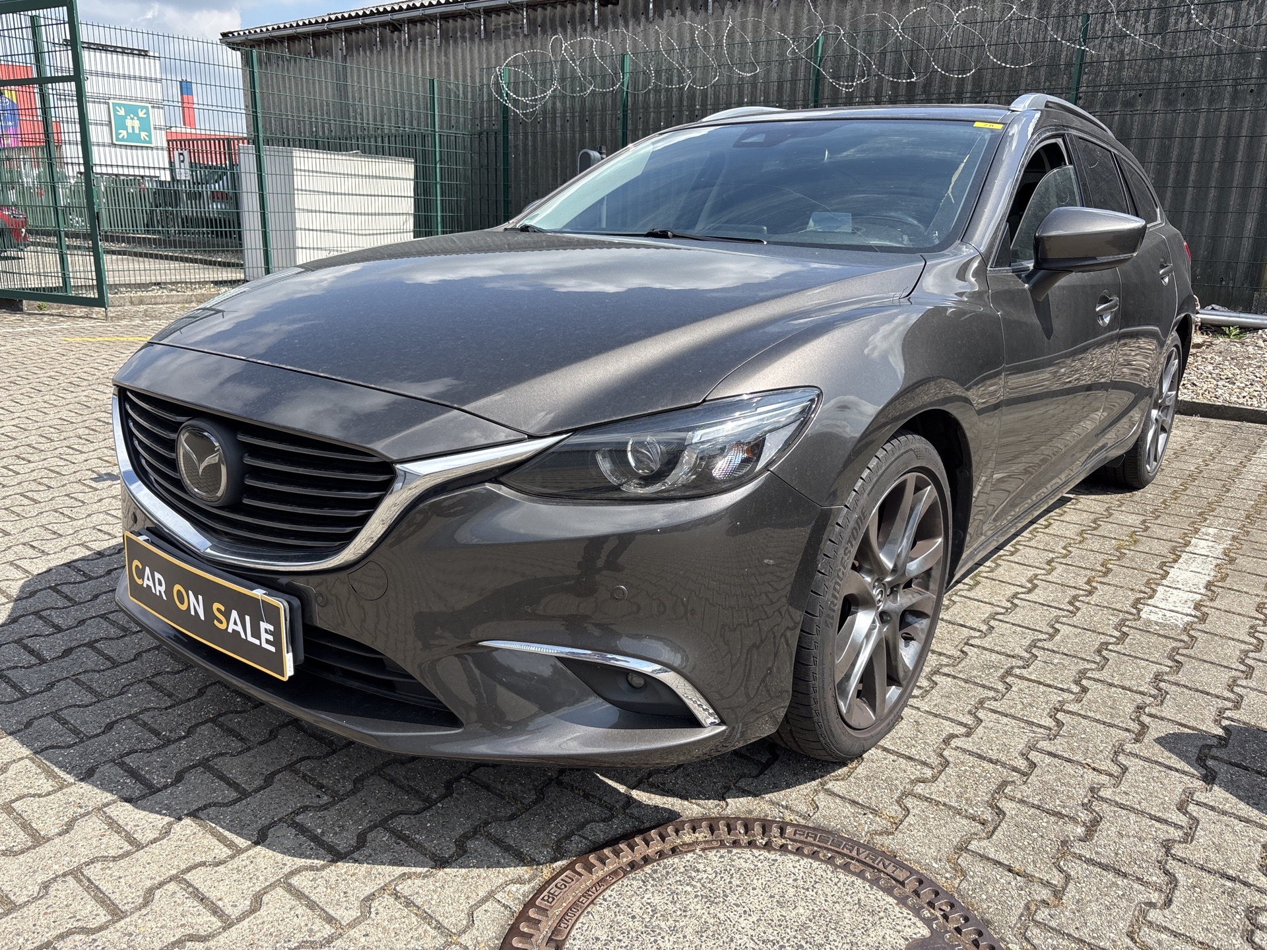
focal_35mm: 26
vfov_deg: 53.1
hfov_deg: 67.3
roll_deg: -1.1
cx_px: 634
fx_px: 952
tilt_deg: -11.8
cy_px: 475
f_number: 1.6
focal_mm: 5.96
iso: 50
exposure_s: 1/1845
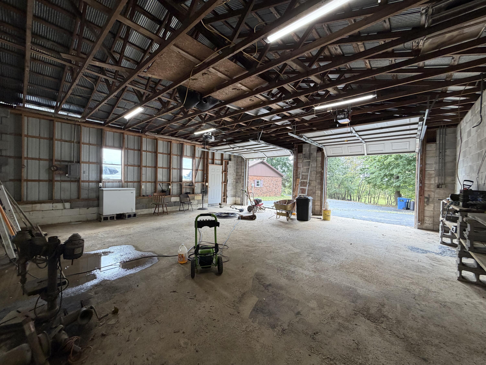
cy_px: 182
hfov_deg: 102.1
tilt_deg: -0.8
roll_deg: -0.6
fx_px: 197
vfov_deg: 85.7
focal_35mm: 14
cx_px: 243
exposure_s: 1/120
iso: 160
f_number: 2.2
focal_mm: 2.22
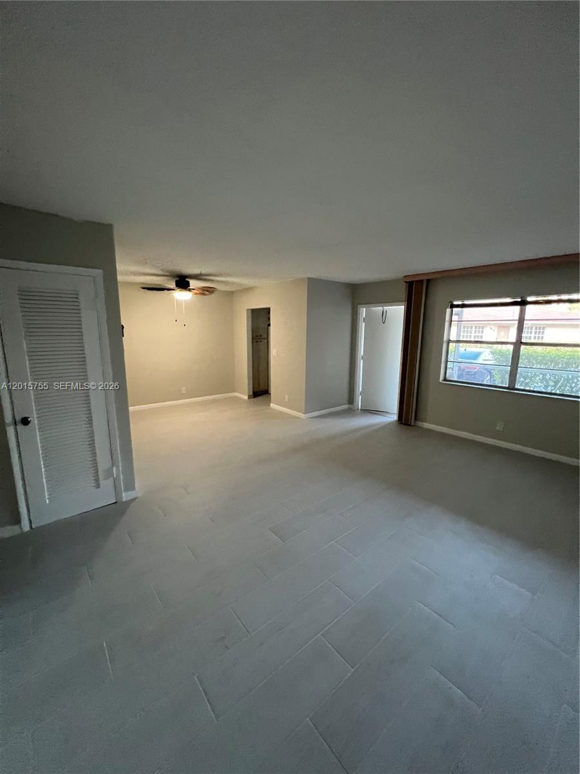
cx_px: 290
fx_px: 290
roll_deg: +1.1
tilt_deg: -9.5
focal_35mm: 13
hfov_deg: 89.9
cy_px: 387
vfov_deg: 106.2
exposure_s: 1/60
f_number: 1.8
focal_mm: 1.57
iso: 640
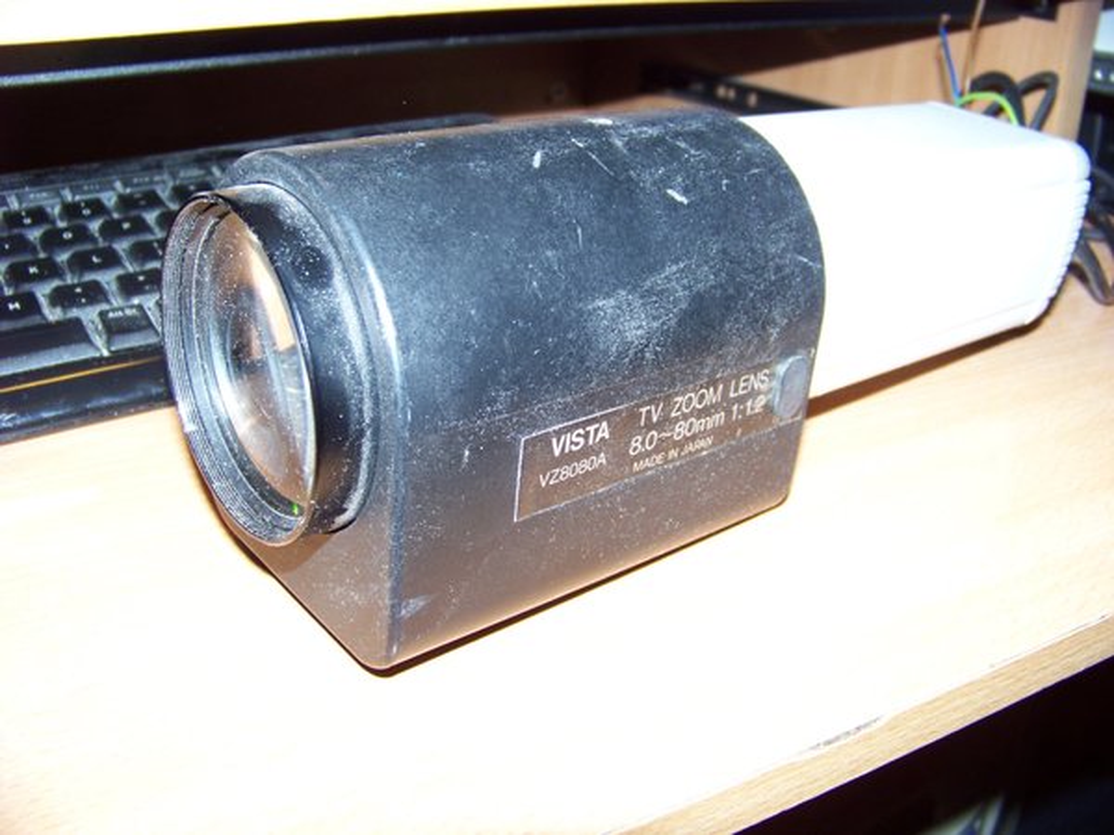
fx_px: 1159
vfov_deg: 39.7
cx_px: 557
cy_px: 418
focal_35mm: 36
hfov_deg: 51.4
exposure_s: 1/30
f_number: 2.8
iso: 70
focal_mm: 5.85
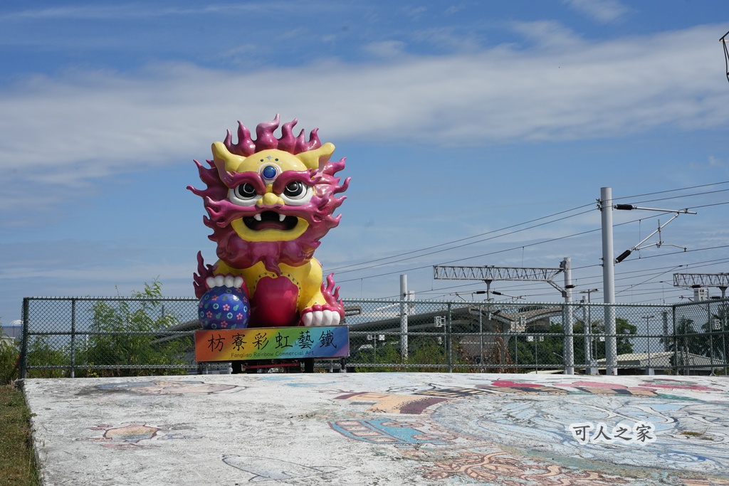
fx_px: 1418
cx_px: 364
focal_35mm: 70
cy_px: 243
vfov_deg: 19.5
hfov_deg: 28.8
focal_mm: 70
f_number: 11
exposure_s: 1/4000
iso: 1250
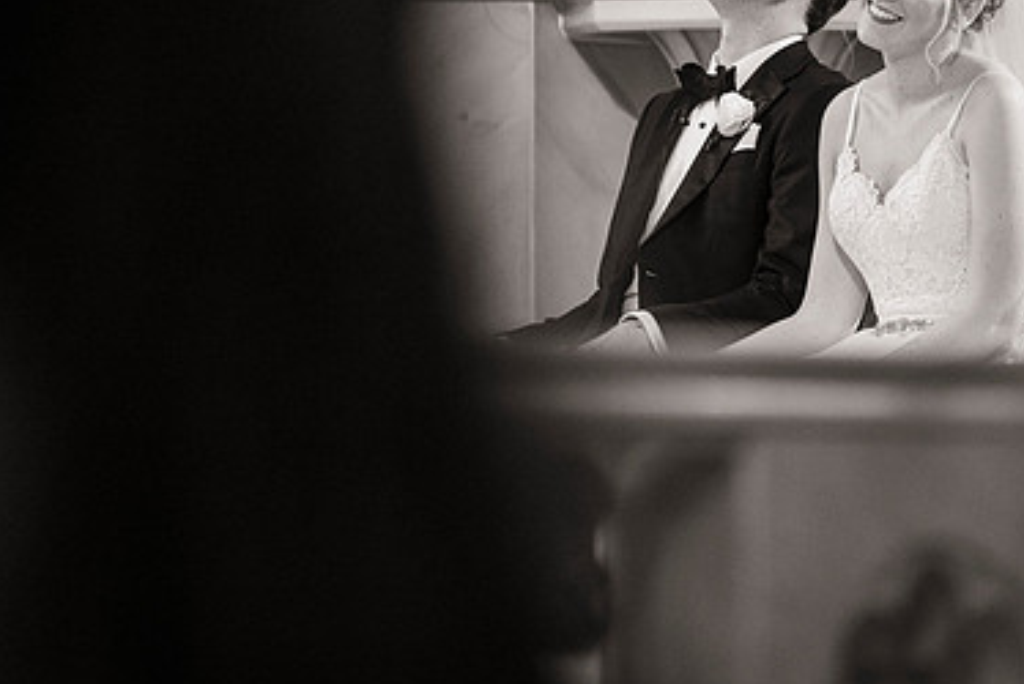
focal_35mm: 310
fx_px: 8824
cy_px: 168
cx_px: 649
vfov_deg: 4.4
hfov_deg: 6.6
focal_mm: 200
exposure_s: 1/250
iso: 2000
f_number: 2.8
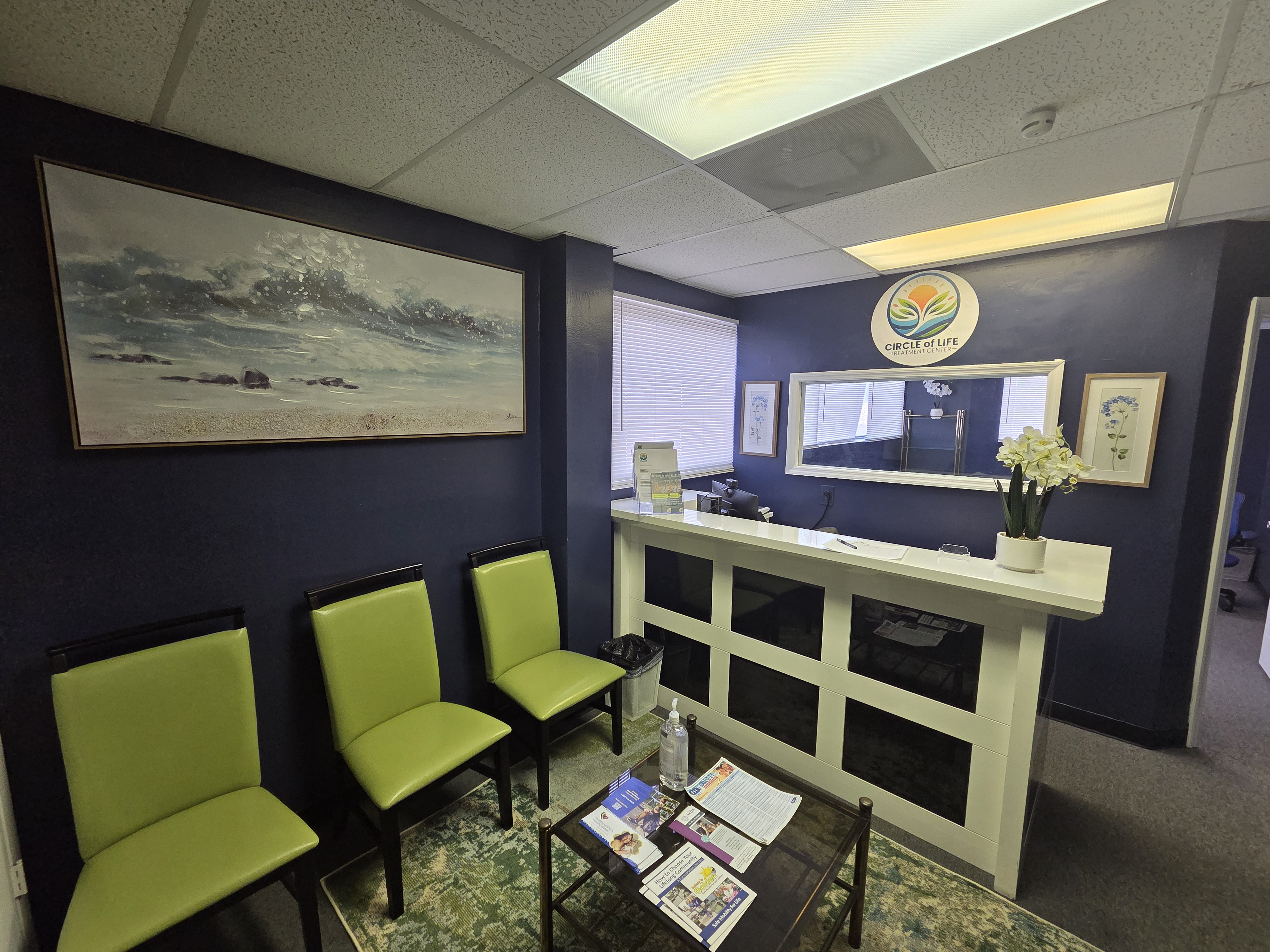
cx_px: 635
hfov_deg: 106.2
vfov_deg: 89.9
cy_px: 476
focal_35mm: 13
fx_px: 477
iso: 250
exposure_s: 1/120
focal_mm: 2.2
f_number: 2.2
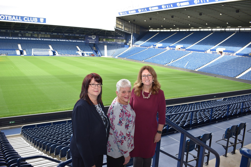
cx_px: 126
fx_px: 220
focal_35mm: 32
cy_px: 84
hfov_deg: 59.5
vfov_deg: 41.7
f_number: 5.6
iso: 140
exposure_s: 1/125
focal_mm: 21
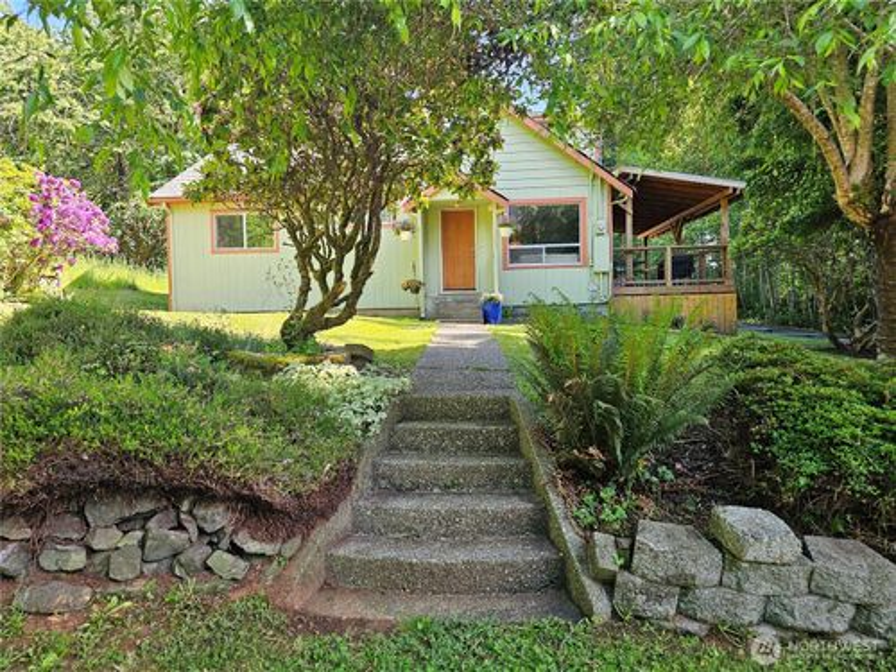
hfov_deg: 73.9
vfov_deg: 58.9
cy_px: 336
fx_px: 595
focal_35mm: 23
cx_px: 448
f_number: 1.7
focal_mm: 6.3
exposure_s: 1/180
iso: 64
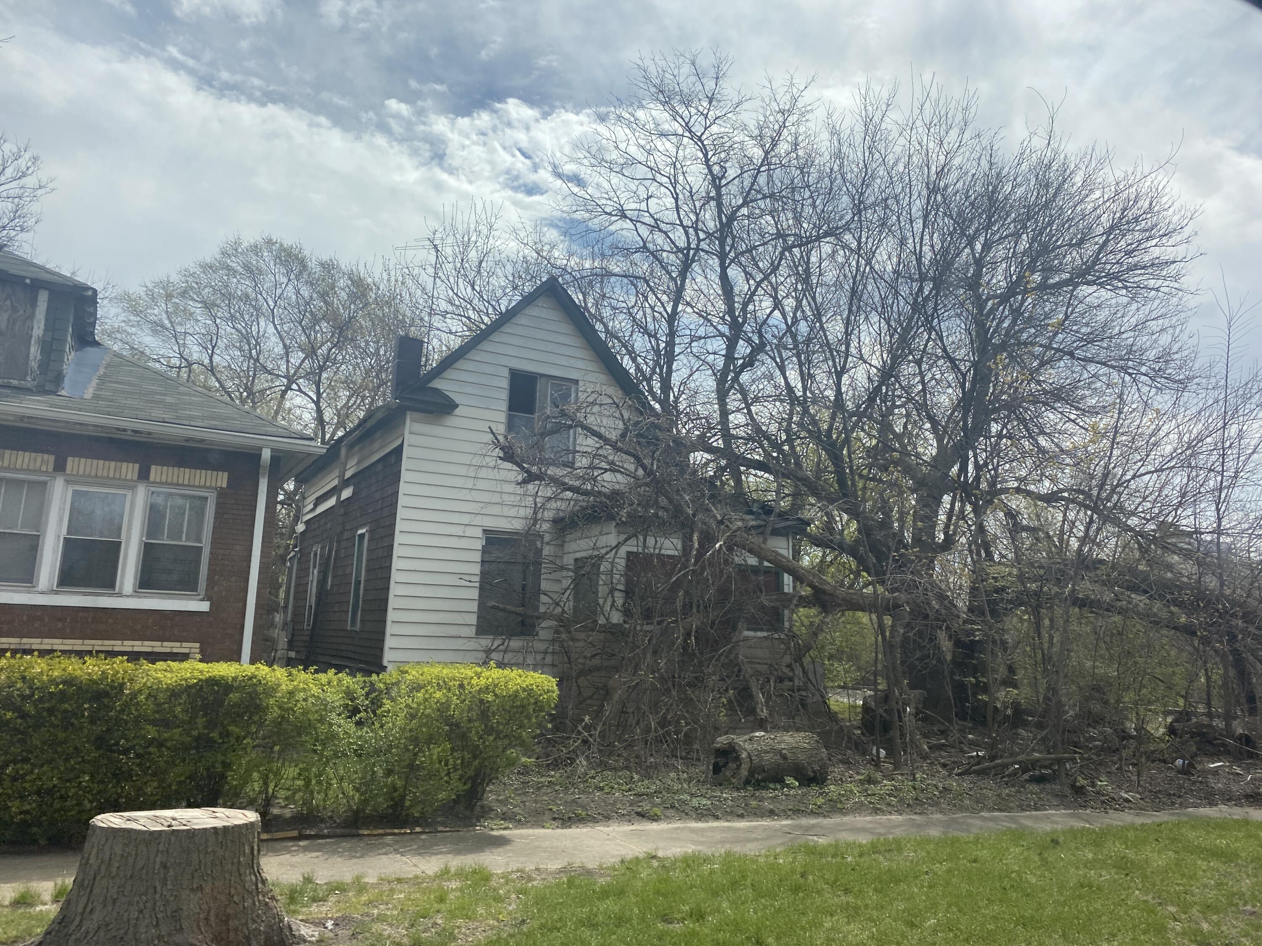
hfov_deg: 67.3
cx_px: 631
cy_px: 473
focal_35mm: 26
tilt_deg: +11.6
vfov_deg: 53.1
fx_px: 948
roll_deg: -1.9
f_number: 1.8
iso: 32
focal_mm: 4.25
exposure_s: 1/529
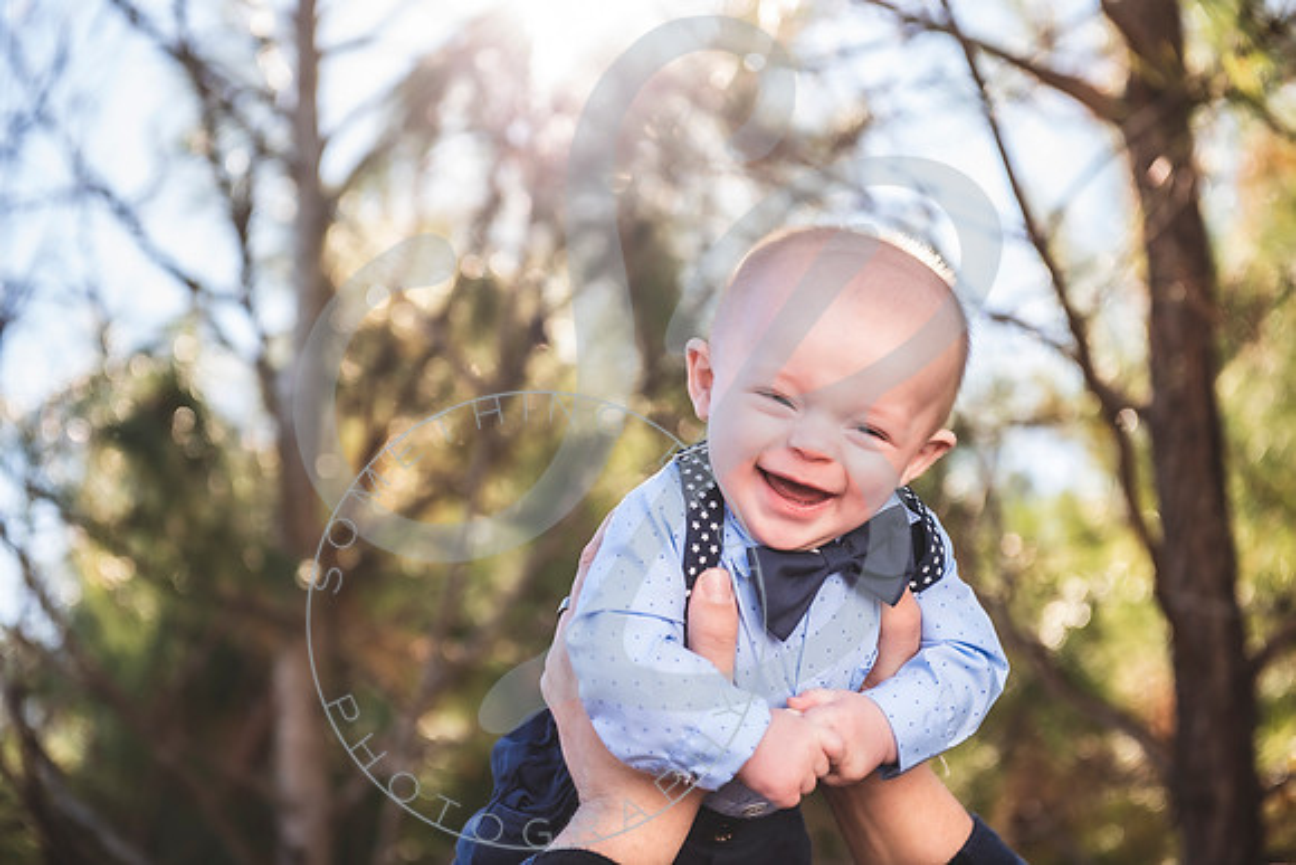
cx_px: 648
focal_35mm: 70
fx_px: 2520
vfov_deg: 19.5
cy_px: 432
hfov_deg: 28.8
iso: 100
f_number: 4
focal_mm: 70
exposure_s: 1/250
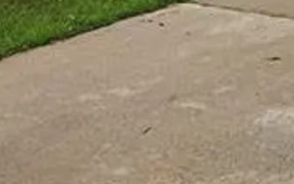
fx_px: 866
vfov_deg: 10.9
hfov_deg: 18.2
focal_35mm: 108
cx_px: 362
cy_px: -201
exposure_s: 1/359
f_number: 1.7
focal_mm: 6.3
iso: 32
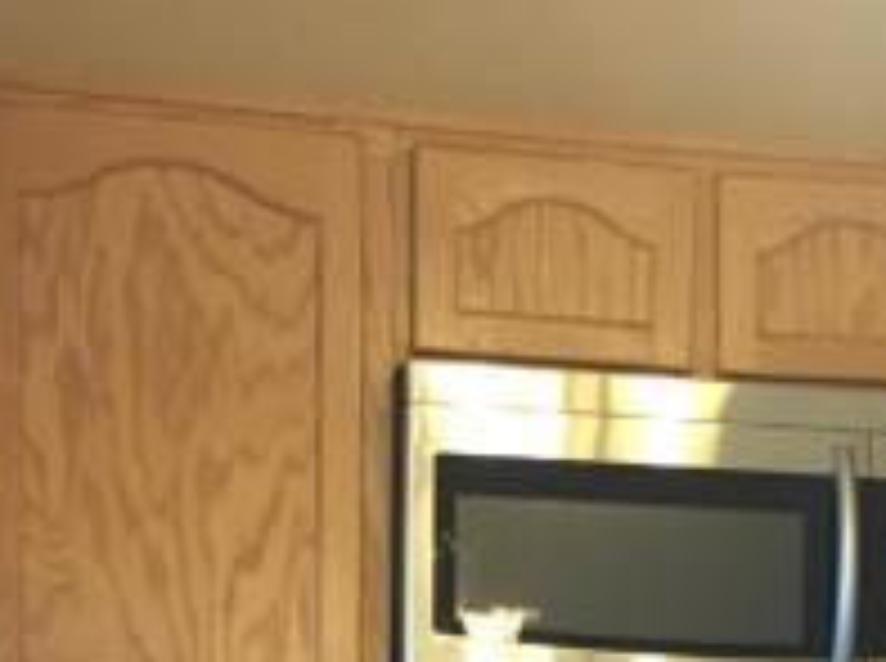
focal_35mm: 118
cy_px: 1193
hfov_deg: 16.5
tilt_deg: -6.4
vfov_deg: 11.6
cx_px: 810
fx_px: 3015
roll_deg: -1.4
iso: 100
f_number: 2.2
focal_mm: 4.15
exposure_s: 1/30
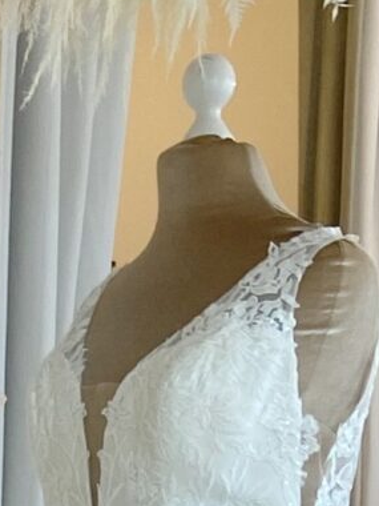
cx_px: -247
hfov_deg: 8.2
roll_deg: +0.8
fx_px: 2555
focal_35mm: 175
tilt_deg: -14.7
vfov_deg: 9.8
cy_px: 1256
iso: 64
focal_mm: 4.25
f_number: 1.8
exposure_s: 1/122
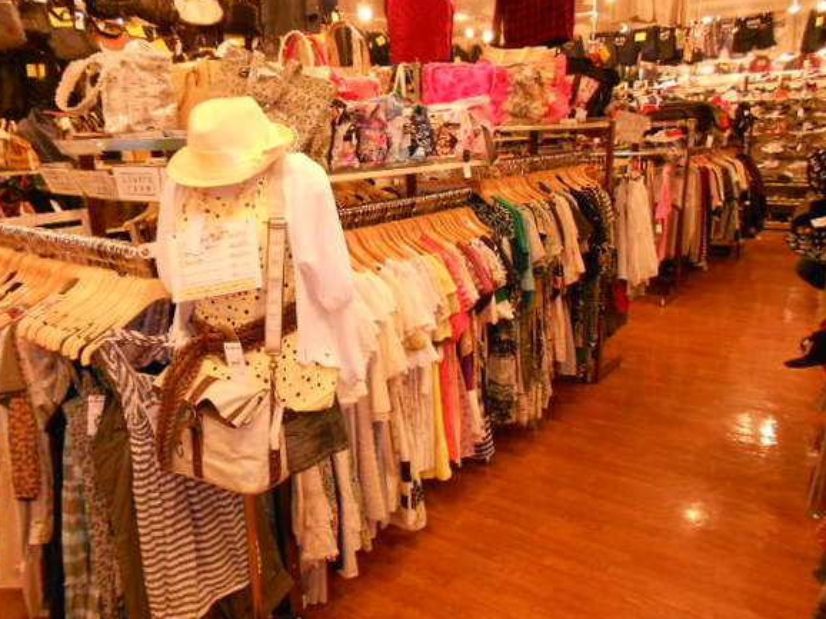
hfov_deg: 65.3
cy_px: 316
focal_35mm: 27
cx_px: 410
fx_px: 644
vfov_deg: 51.3
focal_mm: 4.6
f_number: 3.2
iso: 400
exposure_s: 1/30
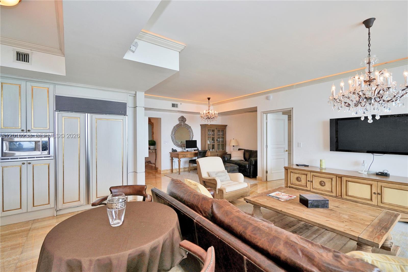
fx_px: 181
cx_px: 204
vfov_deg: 73.7
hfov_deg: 96.7
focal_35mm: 16
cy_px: 136
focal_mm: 16
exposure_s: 1/80
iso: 250
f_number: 5
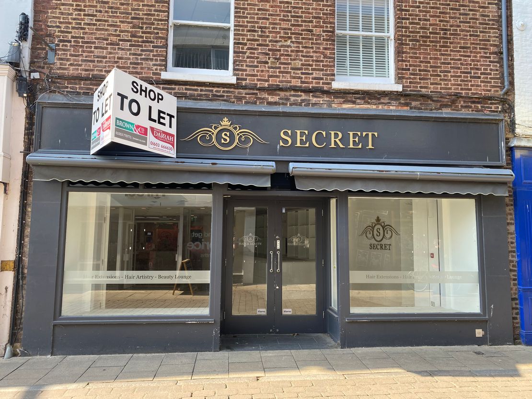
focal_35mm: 26
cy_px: 200
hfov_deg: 67.3
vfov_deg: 53.1
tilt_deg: +4.9
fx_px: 400
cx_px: 266
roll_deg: -0.6
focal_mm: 4.25
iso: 32
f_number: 1.8
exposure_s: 1/264
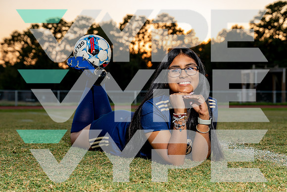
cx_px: 144
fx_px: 547
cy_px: 96
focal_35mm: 69
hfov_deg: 29.4
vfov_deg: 19.9
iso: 500
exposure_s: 1/250
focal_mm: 67
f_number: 5.6
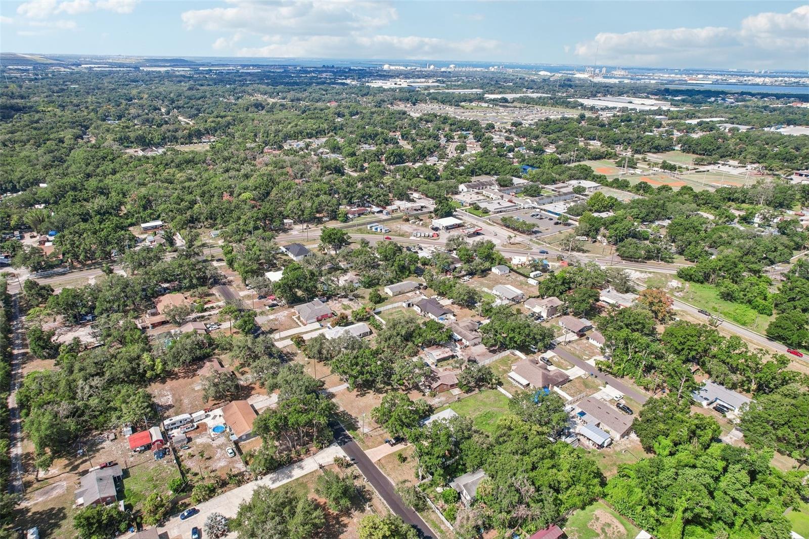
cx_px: 404
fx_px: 494
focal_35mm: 22
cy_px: 270
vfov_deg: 57.2
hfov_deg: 78.6
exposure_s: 1/2000
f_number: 2.8
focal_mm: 8.4
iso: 130
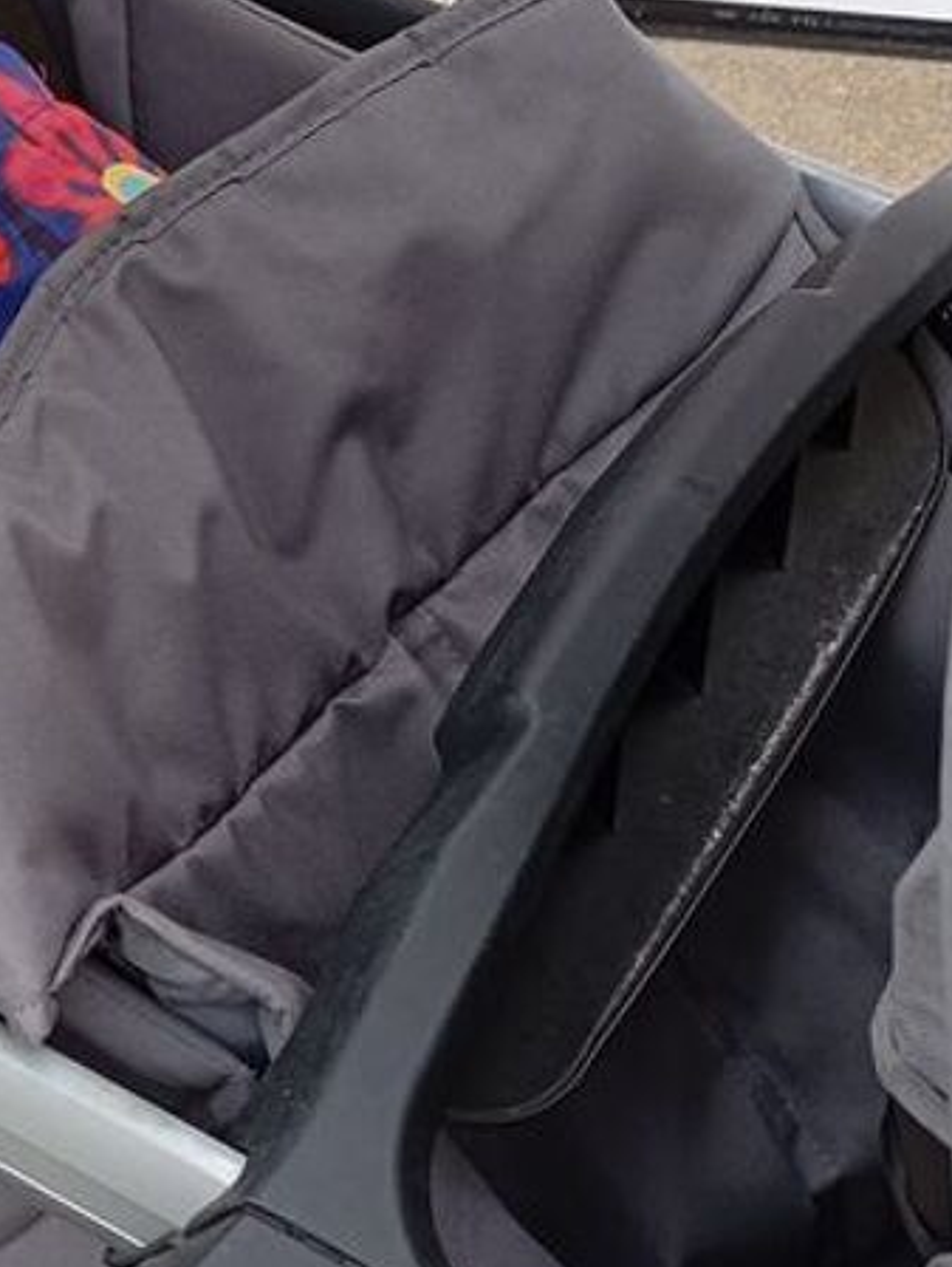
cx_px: -56
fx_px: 3038
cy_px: 642
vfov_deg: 23.5
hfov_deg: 17.3
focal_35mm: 83
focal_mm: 4.27
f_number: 1.8
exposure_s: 1/100
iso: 160
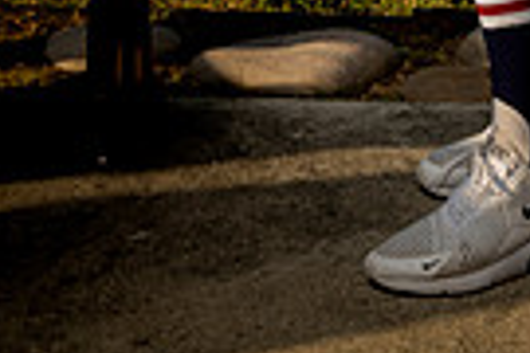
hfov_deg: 14.6
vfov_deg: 9.0
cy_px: -522
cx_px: 569
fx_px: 2017
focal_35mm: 137
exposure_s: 1/250
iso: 100
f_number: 8
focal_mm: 41
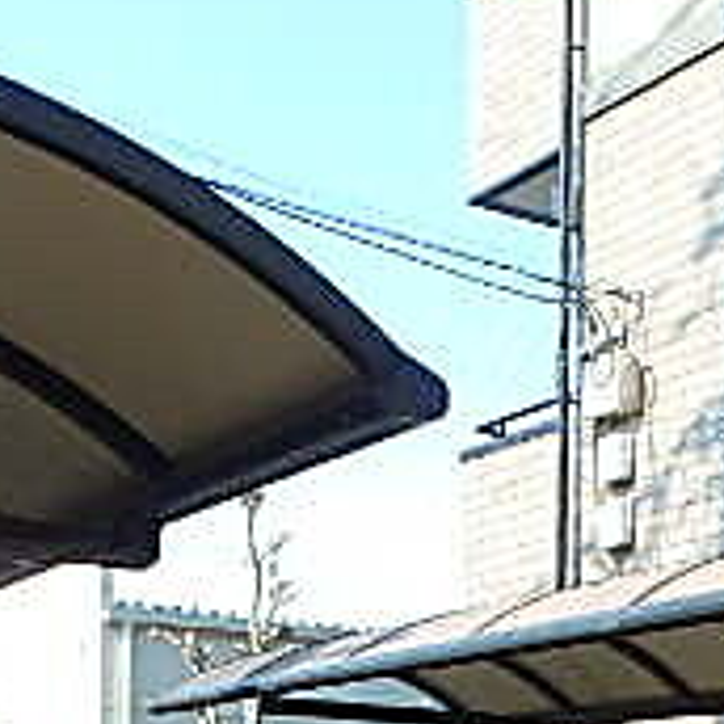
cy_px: 913
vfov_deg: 22.6
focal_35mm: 69
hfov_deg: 25.0
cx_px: 316
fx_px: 1633
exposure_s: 1/400
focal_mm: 3.7
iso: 125
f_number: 3.5
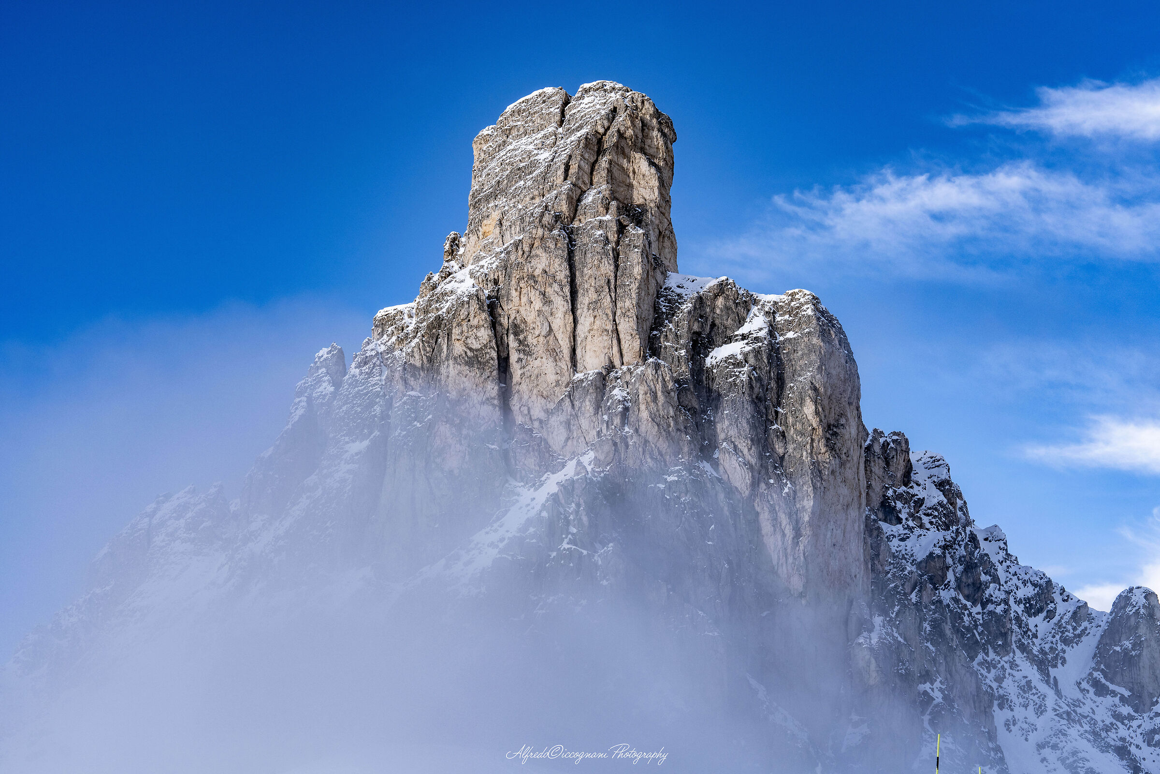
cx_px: 580
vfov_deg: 19.5
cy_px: 387
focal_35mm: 70
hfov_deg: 28.8
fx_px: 2255
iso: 320
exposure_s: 1/640
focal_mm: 70
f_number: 8
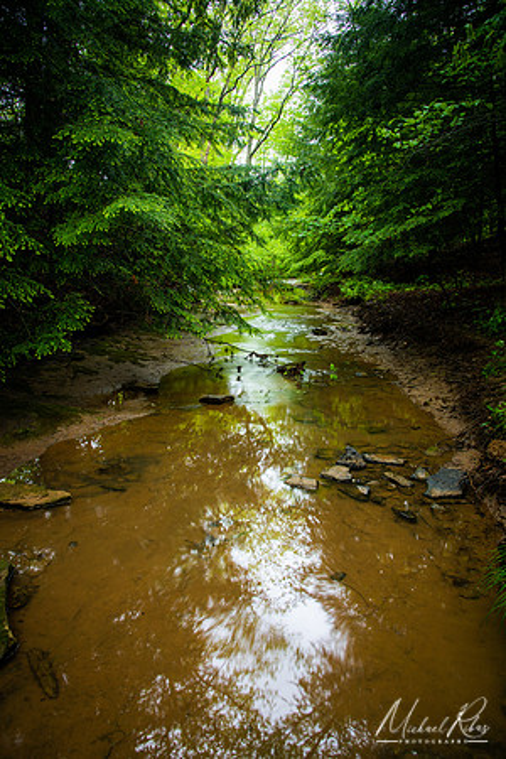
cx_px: 253
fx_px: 506
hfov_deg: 53.1
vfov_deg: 73.7
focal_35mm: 24
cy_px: 380
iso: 100
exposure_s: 1
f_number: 11
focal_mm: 24
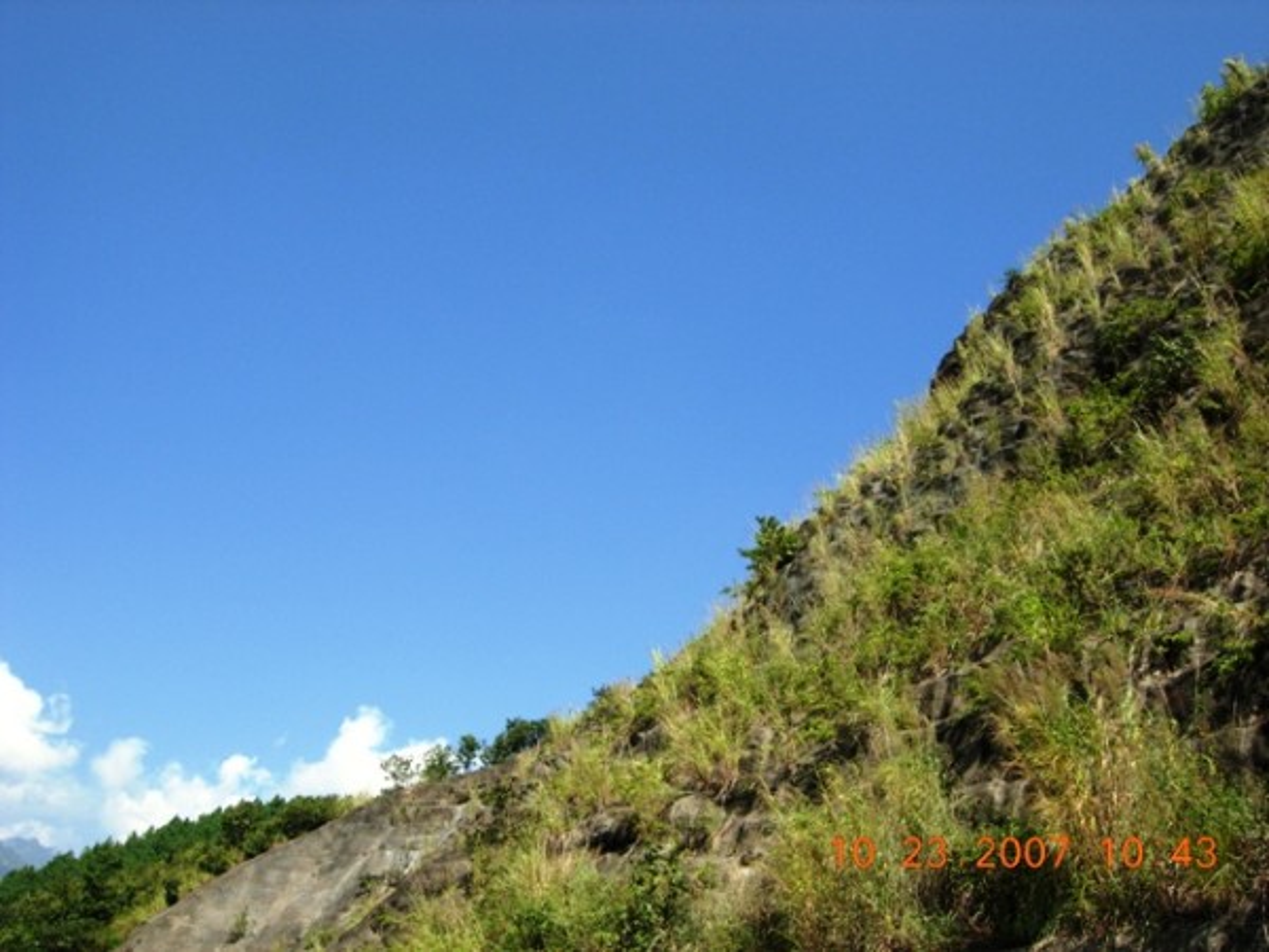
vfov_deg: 39.7
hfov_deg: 51.4
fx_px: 1320
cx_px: 634
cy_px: 476
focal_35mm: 36
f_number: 6.1
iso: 50
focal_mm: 7.5
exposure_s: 1/332
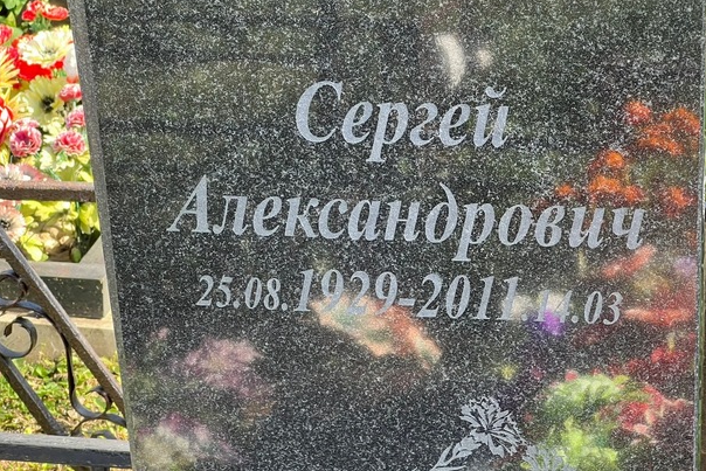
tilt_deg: -22.5
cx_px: 368
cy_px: 172
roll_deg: -0.3
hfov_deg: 19.3
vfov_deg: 12.9
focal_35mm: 106
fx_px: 2079
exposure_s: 1/99
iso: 50
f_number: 2.8
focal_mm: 9
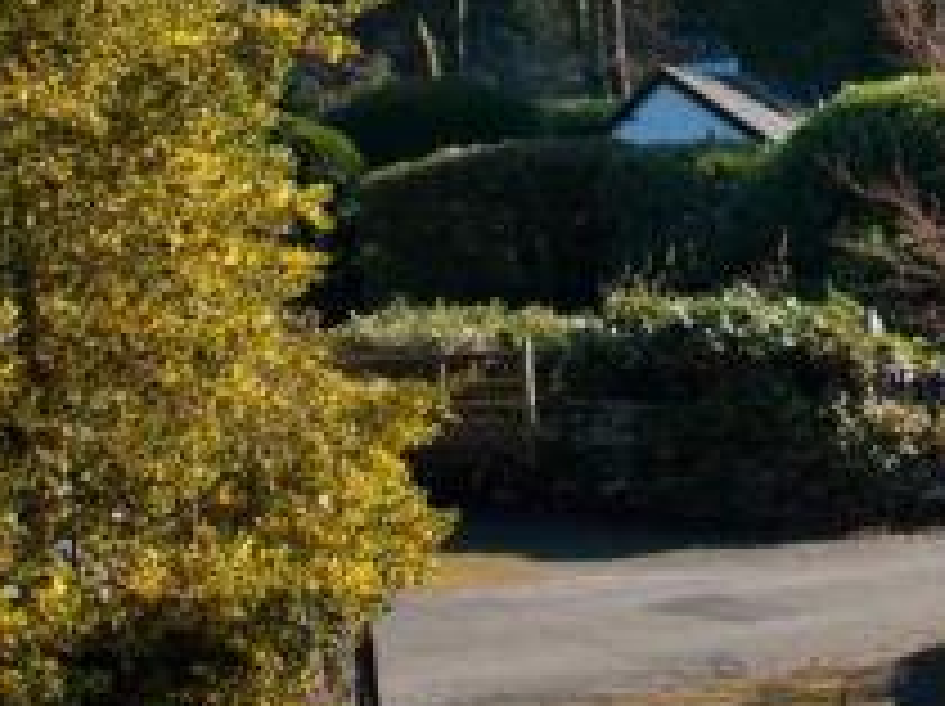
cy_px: -52
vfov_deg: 19.6
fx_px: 1963
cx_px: 893
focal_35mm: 72
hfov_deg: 26.0
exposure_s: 1/60
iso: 100
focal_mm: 16
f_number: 7.1
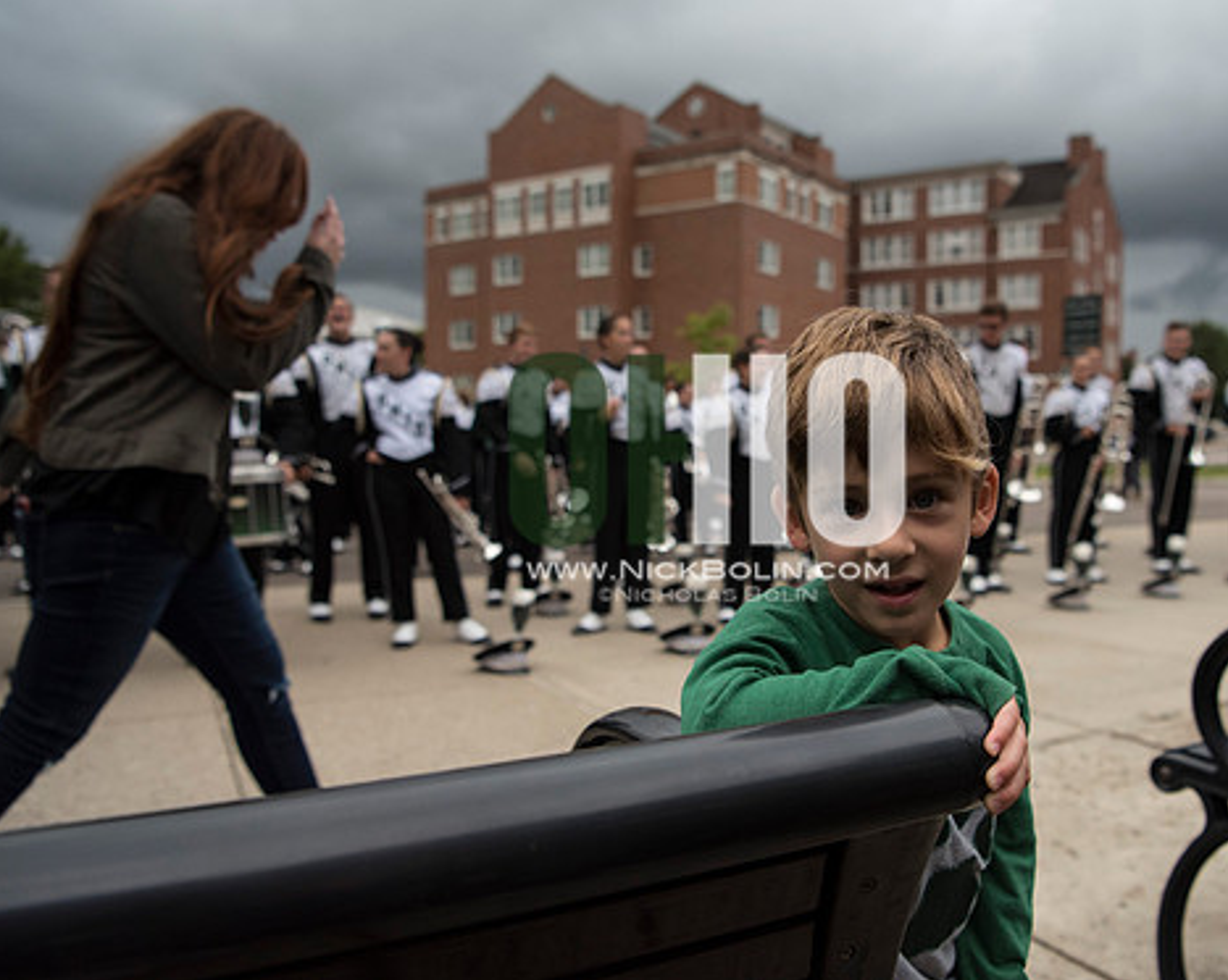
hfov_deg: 61.9
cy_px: 477
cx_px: 707
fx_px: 1017
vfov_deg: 51.5
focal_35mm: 28
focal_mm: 24
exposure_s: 1/4000
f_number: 3.5
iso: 1600
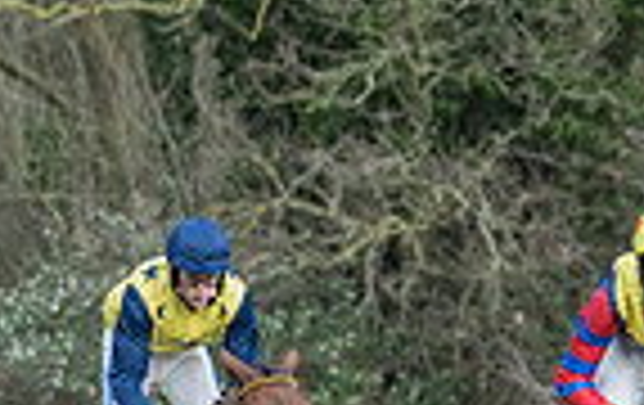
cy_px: 459
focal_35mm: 1059
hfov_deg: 2.0
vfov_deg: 1.2
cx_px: 1249
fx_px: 18623
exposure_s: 1/1000
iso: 800
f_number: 4
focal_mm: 168
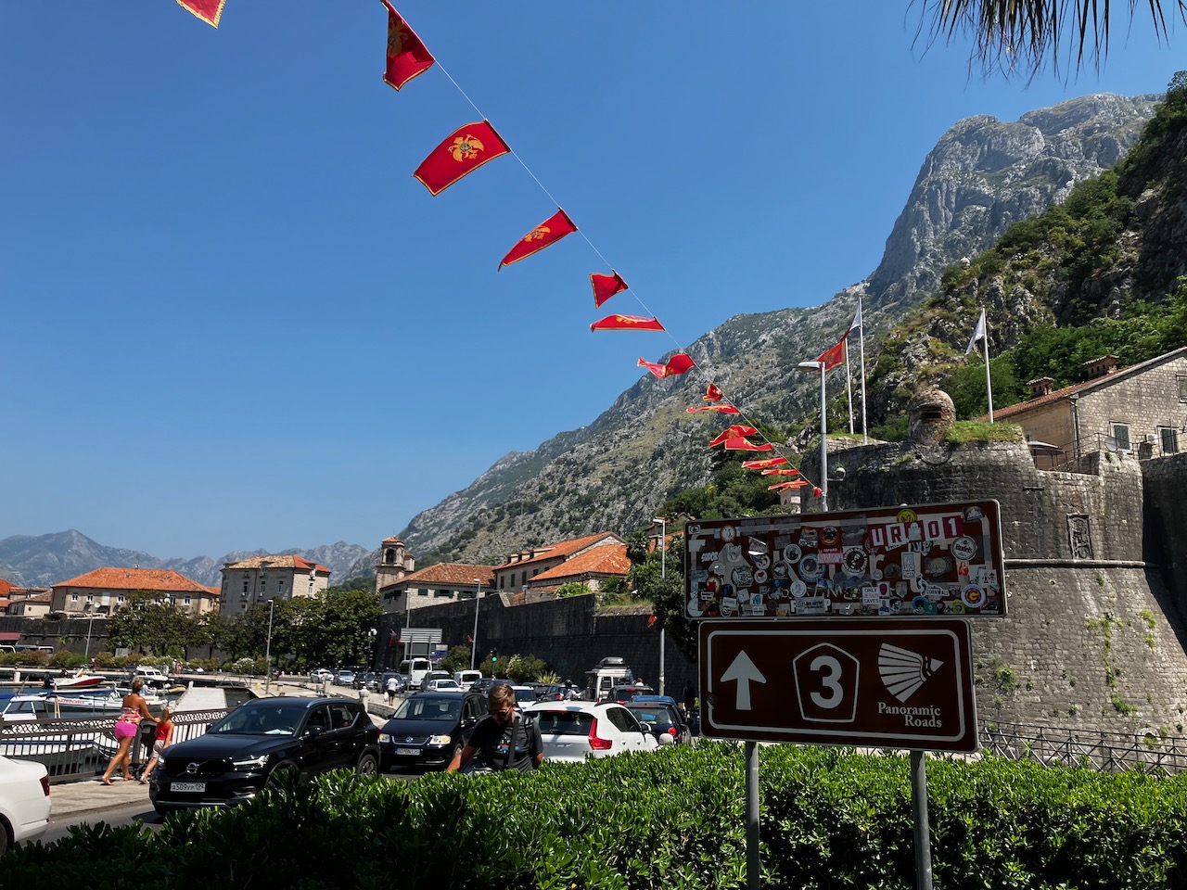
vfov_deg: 49.7
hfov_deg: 63.4
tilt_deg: +13.1
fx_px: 960
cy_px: 445
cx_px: 594
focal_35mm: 28
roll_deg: -2.4
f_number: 1.8
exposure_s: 1/1473
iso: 32
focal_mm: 3.99
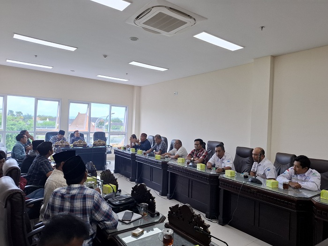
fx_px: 218
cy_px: 123
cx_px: 164
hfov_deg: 73.9
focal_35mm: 23
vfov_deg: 58.9
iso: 80
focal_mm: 5.54
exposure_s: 1/120
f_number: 1.8
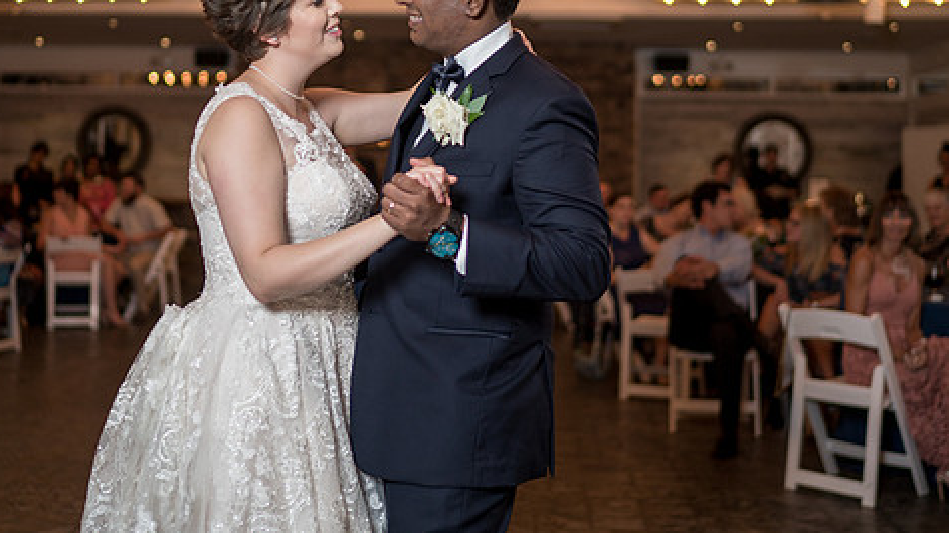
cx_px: 428
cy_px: 82
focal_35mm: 53
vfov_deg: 22.2
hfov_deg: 39.1
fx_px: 1333
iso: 200
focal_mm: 35
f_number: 1.4
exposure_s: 1/200
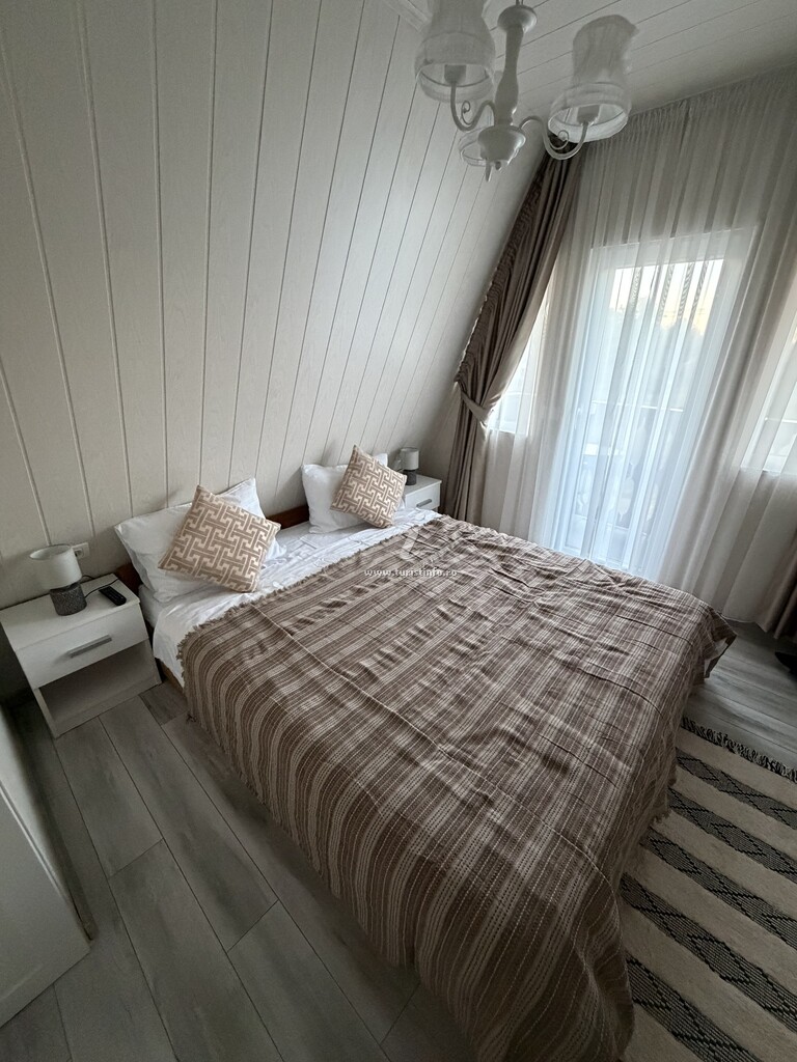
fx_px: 430
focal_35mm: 14
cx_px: 398
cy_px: 531
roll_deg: -0.2
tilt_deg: -24.1
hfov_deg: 85.7
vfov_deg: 102.1
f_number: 2.2
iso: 800
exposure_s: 1/60
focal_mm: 2.22
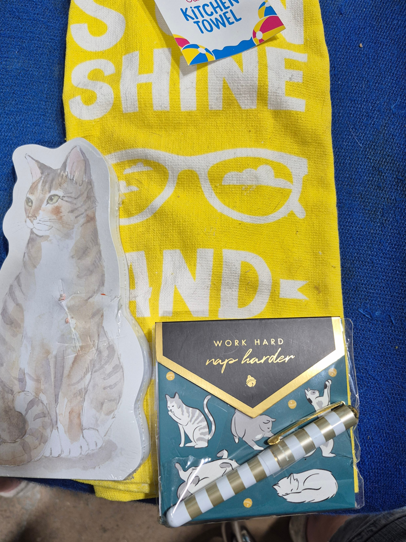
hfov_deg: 49.7
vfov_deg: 63.4
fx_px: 438
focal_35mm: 28
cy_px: 284
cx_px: 203
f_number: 1.8
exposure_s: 1/120
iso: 80
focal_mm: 5.4
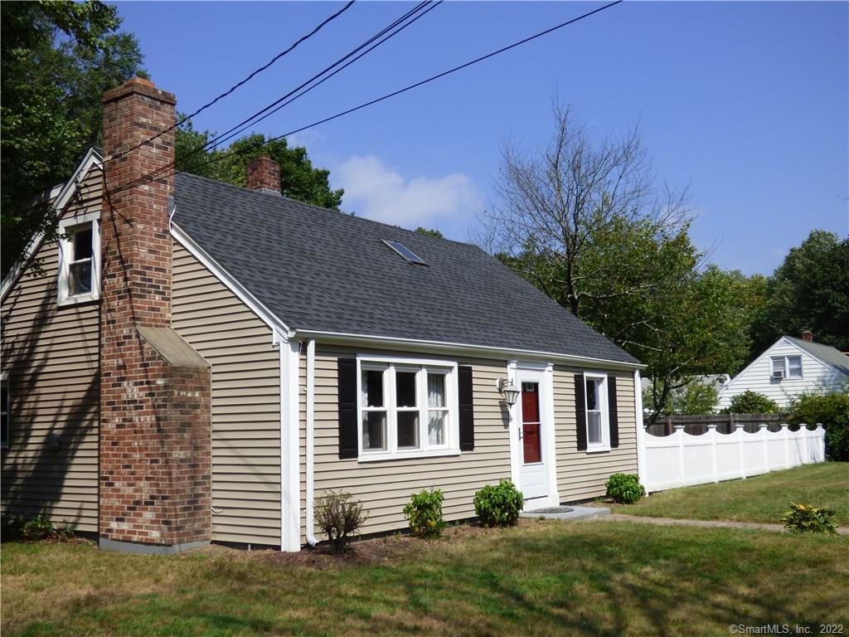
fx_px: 957
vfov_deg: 36.8
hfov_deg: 47.9
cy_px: 318
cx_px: 424
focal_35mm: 39
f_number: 3.5
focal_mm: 6.8
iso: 100
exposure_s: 1/1300
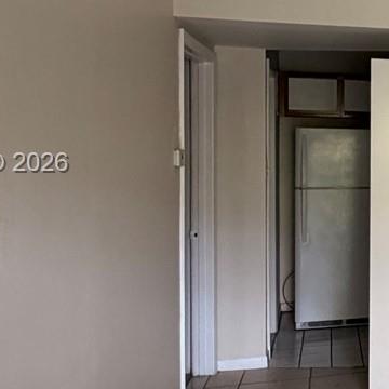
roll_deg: +0.1
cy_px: 164
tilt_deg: -0.6
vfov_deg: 31.0
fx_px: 699
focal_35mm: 55
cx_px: 596
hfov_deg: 23.9
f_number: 2.2
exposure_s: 1/60
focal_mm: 2.22
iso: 200
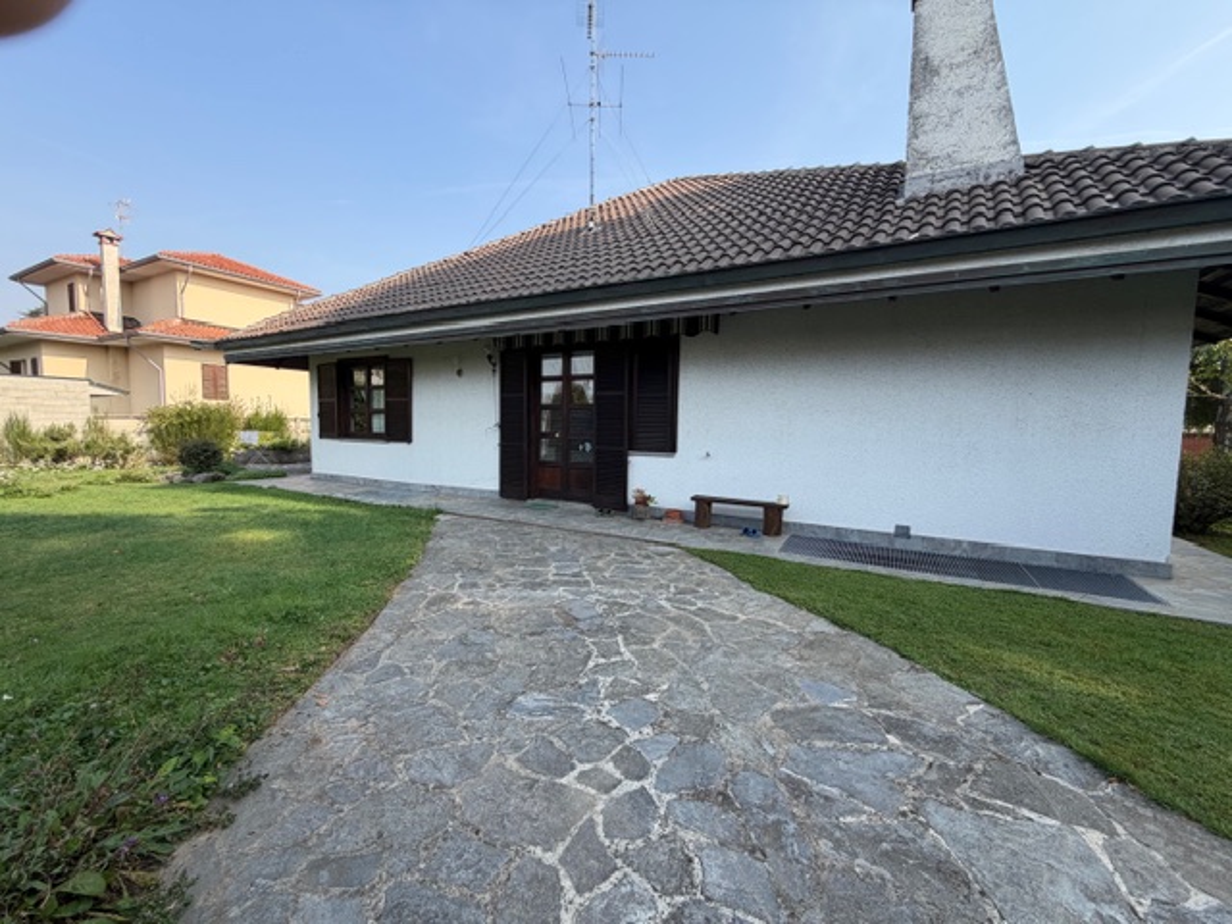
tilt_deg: -3.4
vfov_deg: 85.7
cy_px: 462
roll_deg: +0.0
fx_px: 498
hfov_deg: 102.1
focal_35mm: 14
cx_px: 616
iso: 40
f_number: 2.2
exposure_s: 1/701
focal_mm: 2.22
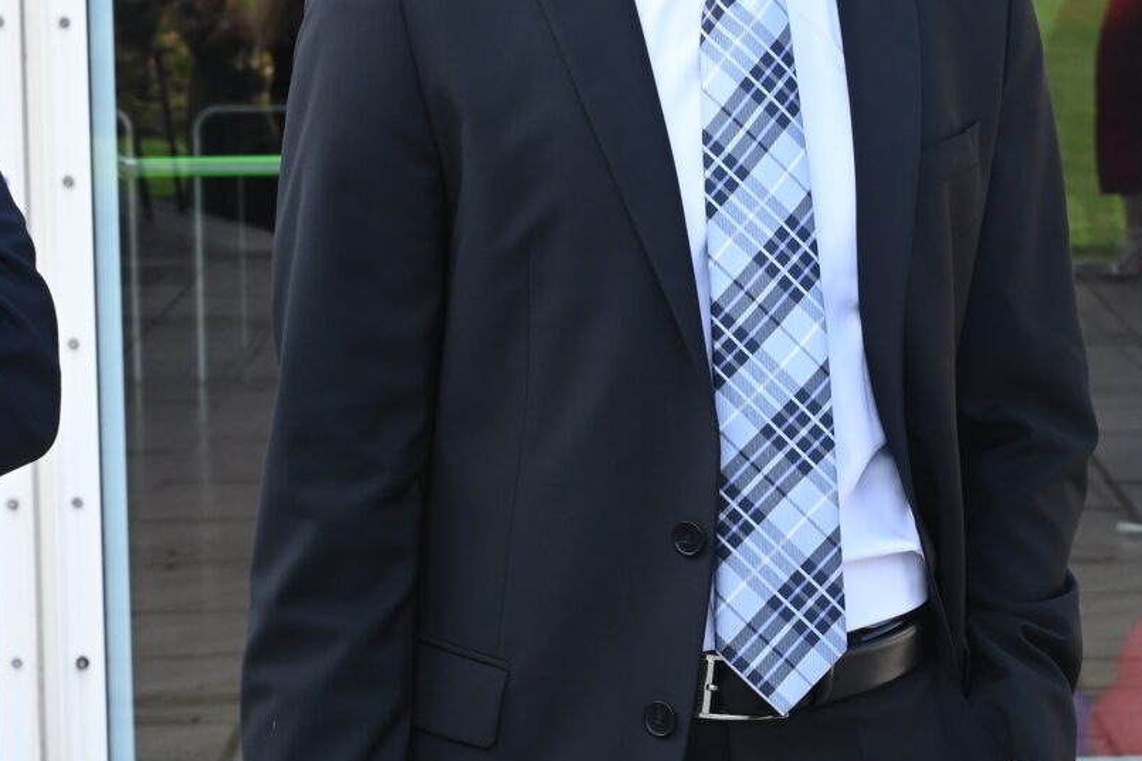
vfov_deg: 8.6
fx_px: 5042
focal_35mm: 159
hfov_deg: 12.9
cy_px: 185
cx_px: 766
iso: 250
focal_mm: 50
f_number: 9
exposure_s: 1/80
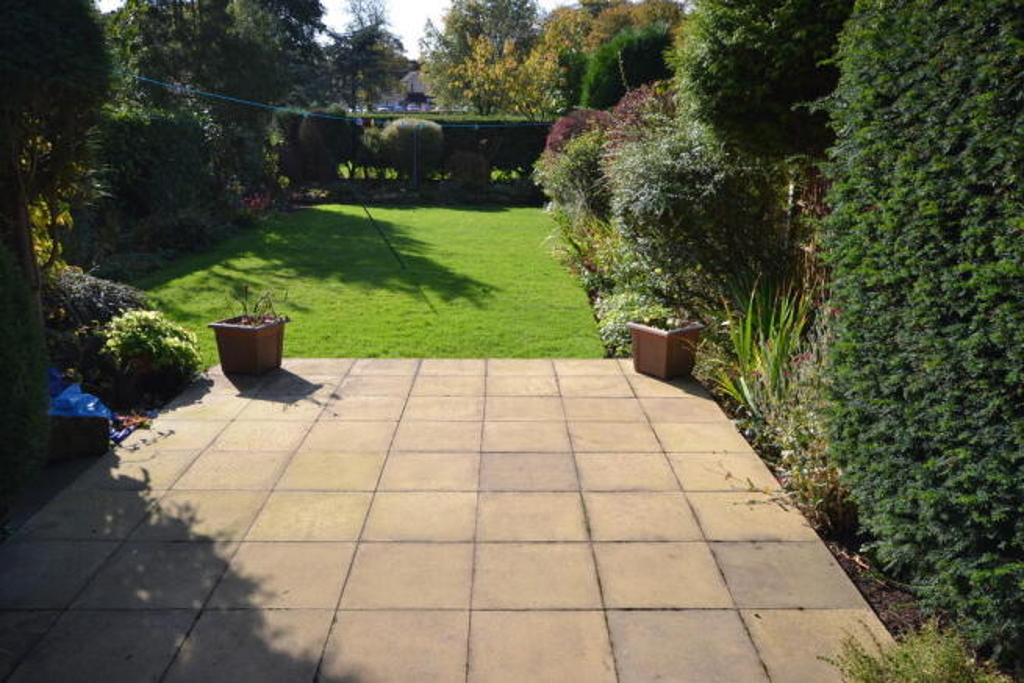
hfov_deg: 61.9
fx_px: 853
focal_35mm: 30
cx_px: 512
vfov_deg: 43.6
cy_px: 342
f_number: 7.1
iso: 100
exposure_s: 1/200
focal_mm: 20
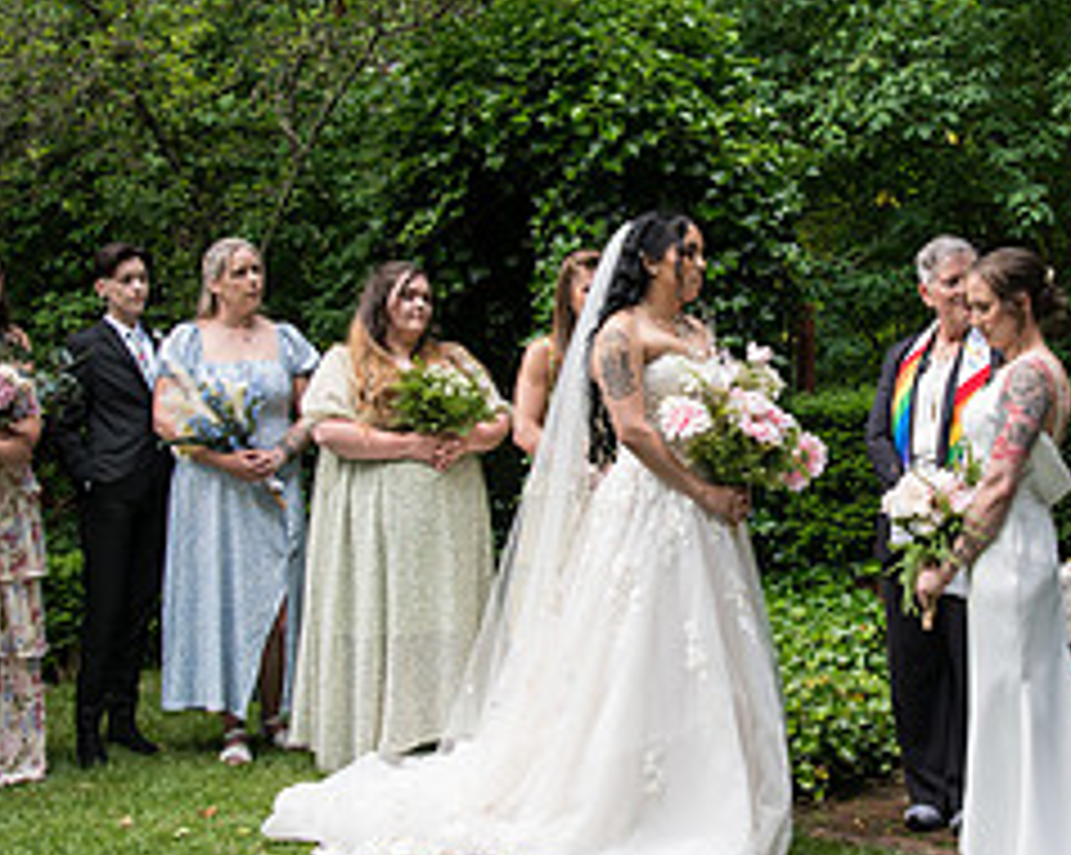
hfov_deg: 33.7
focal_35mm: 55
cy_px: 376
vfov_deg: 27.6
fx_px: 1742
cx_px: 752
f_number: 4
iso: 500
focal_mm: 24
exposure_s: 1/400
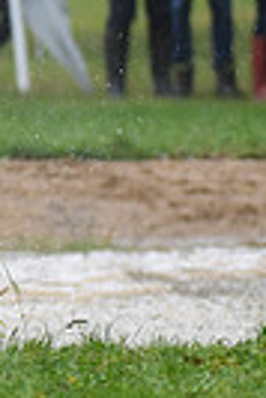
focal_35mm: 1305
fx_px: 14425
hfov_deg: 1.1
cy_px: -136
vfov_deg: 1.6
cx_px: -547
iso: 1100
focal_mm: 200
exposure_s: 1/1250
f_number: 4.5
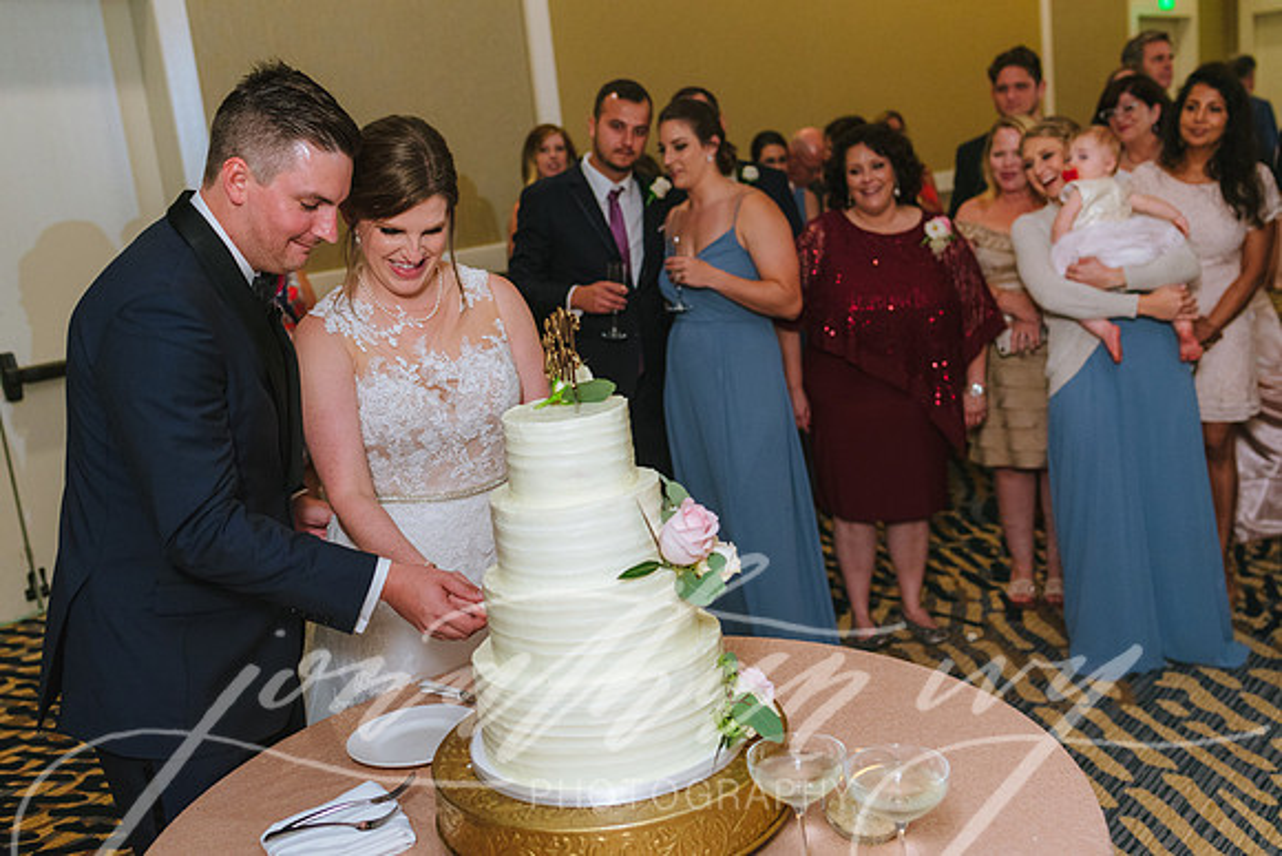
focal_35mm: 35
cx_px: 641
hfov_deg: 54.4
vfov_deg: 37.9
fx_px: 1247
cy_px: 428
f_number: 2.8
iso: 1600
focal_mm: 35
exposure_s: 1/125
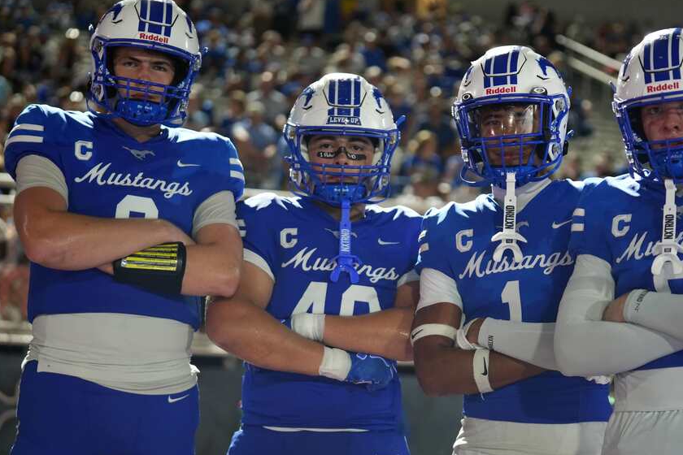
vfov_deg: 15.4
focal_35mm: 89
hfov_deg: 22.8
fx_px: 1688
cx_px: 398
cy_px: 246
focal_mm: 73
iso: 3200
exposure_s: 1/160
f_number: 2.8
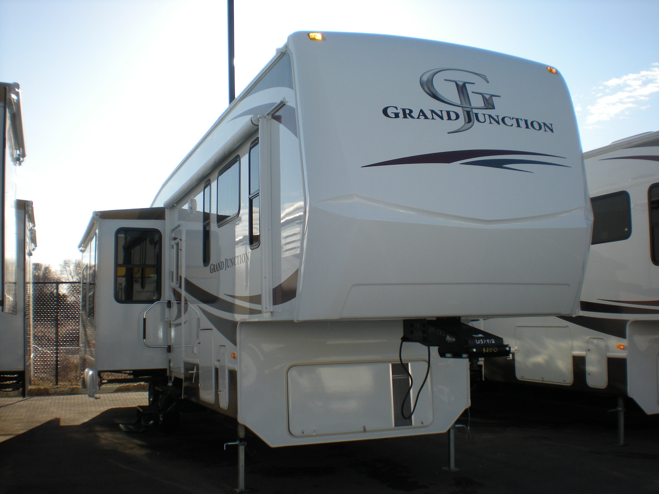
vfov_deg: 37.7
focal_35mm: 38
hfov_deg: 49.0
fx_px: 723
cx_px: 330
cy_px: 247
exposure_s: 1/511
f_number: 4.6
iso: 89
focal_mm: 6.3
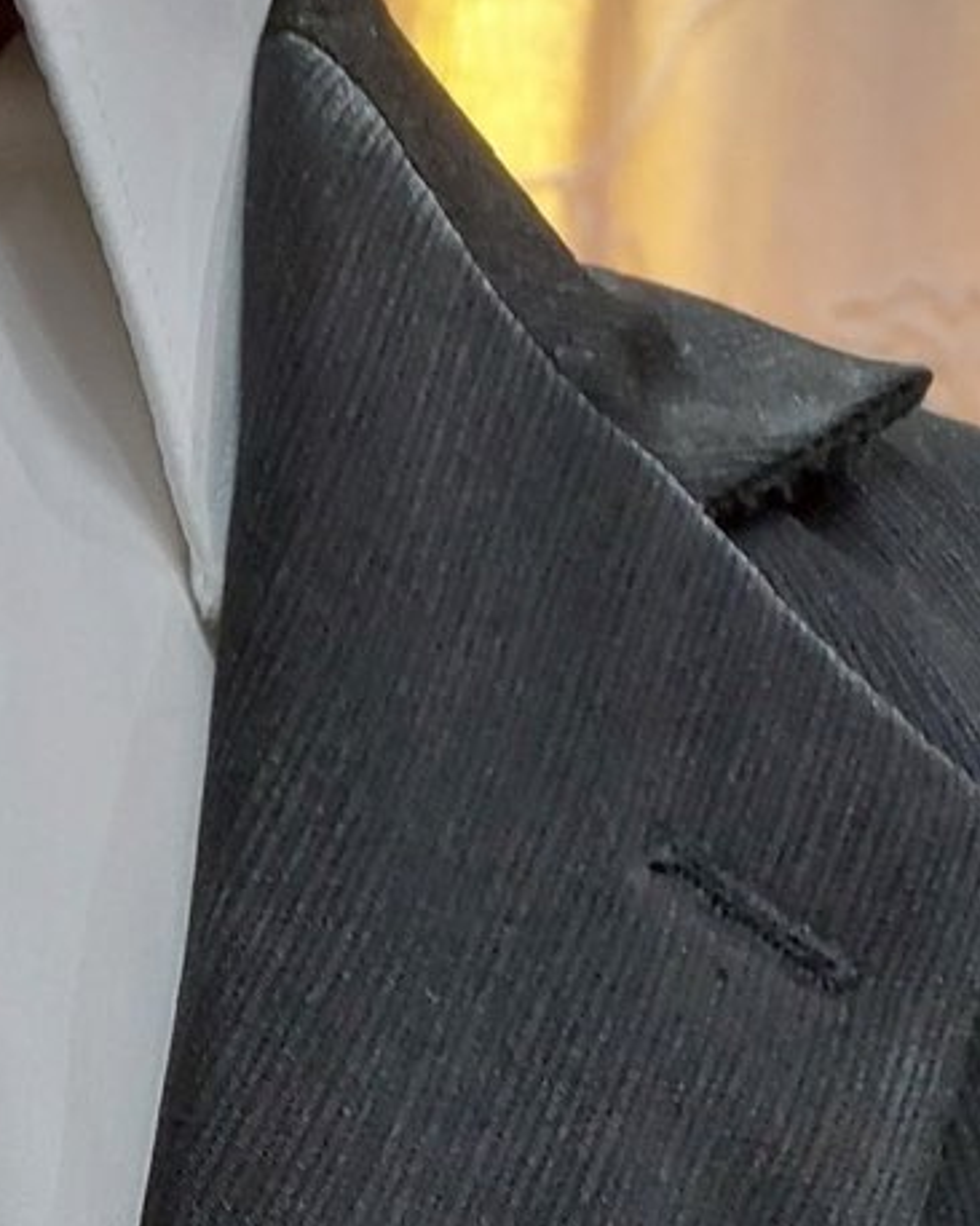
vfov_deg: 20.1
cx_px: -396
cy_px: 1660
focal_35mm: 86
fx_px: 3120
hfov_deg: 16.6
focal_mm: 5.32
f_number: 1.8
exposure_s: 1/40
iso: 500
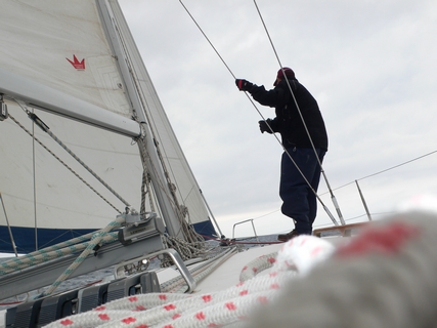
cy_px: 164
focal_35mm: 36
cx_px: 218
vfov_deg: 39.6
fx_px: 454
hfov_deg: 51.4
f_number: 4
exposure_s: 1/250
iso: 80
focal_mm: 6.7
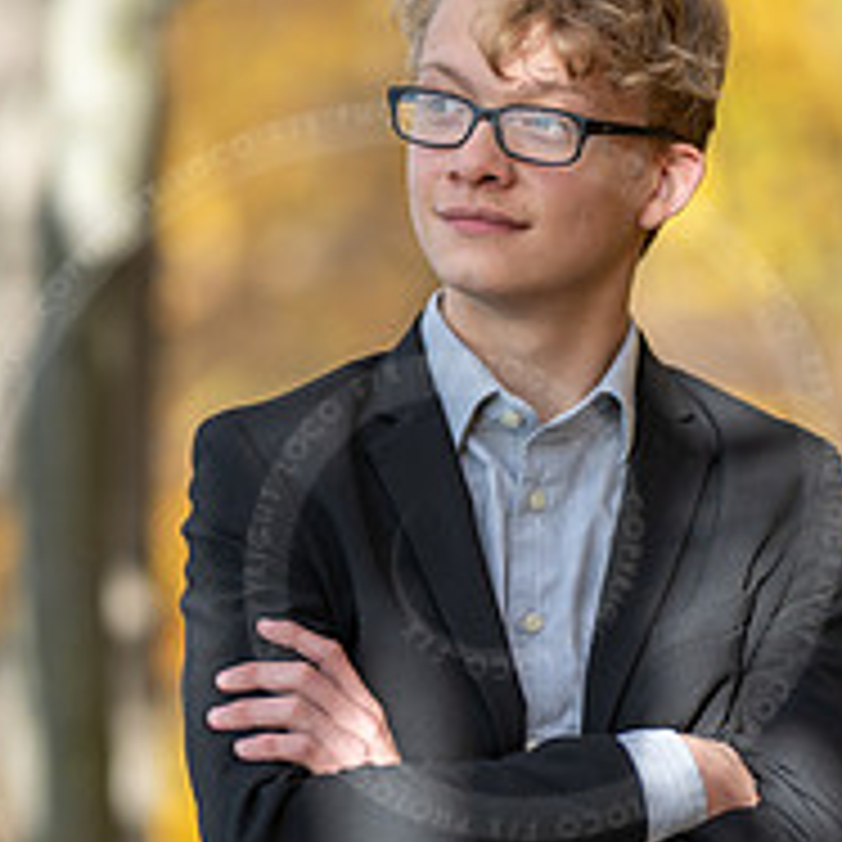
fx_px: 4788
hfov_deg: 10.0
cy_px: 648
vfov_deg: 10.0
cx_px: 536
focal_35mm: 174
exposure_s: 1/1250
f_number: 1.2
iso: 80
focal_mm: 85
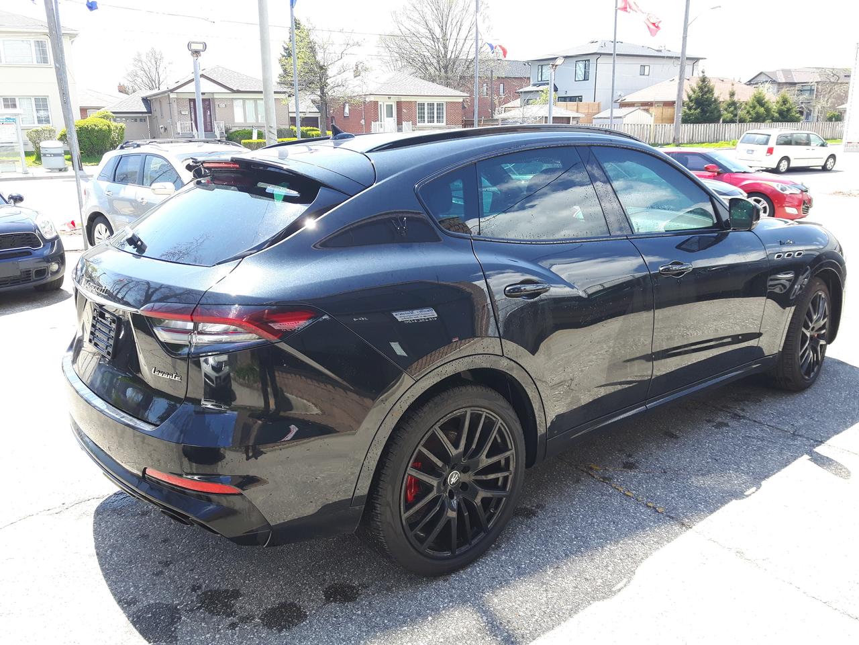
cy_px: 322
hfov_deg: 58.4
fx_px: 769
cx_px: 430
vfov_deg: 45.4
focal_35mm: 31
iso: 40
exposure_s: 1/223
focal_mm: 3.7
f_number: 1.9
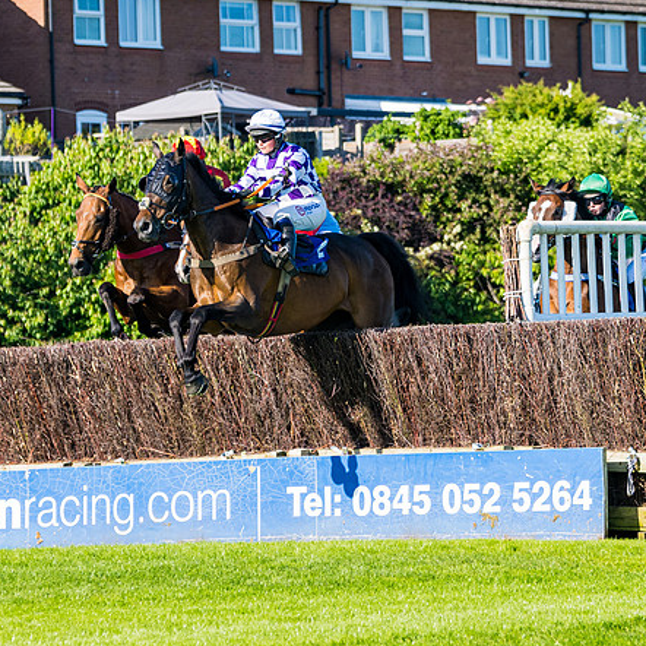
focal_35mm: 278
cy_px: 352
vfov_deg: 6.3
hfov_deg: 6.3
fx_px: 5870
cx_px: 303
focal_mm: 102
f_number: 4
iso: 200
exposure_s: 1/1600
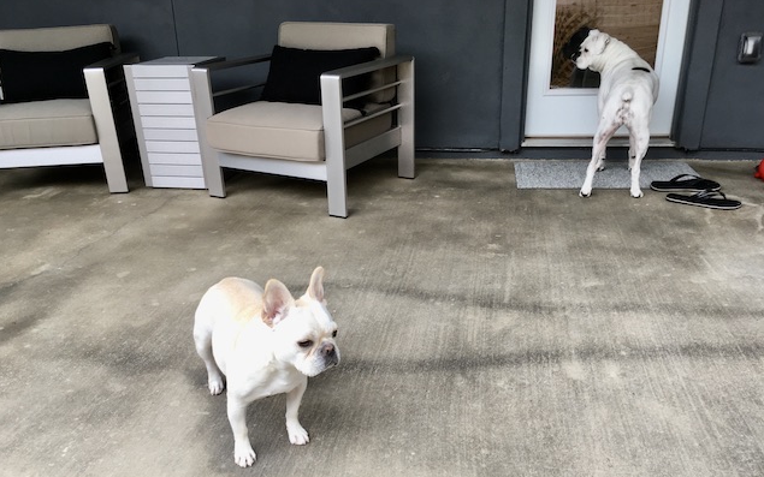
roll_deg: +2.3
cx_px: 380
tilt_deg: -23.8
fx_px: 646
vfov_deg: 40.5
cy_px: 274
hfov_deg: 61.2
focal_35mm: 31
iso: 40
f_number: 2.2
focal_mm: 4.15
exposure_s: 1/120
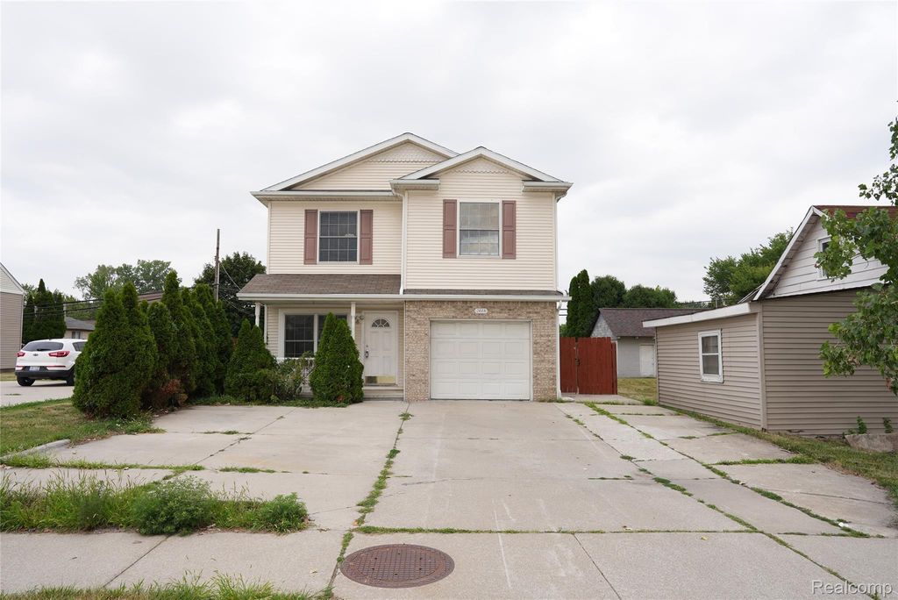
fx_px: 599
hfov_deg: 73.7
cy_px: 300
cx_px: 449
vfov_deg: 53.2
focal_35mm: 24
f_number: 7.1
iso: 160
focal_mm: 24
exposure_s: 1/125
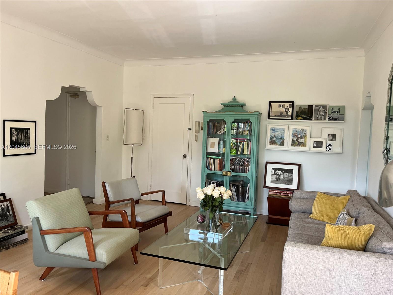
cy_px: 148
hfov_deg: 67.3
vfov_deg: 53.1
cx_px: 196
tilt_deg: -3.1
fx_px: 295
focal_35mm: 26
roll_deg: -1.7
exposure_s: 1/121
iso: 125
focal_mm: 5.1
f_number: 1.6
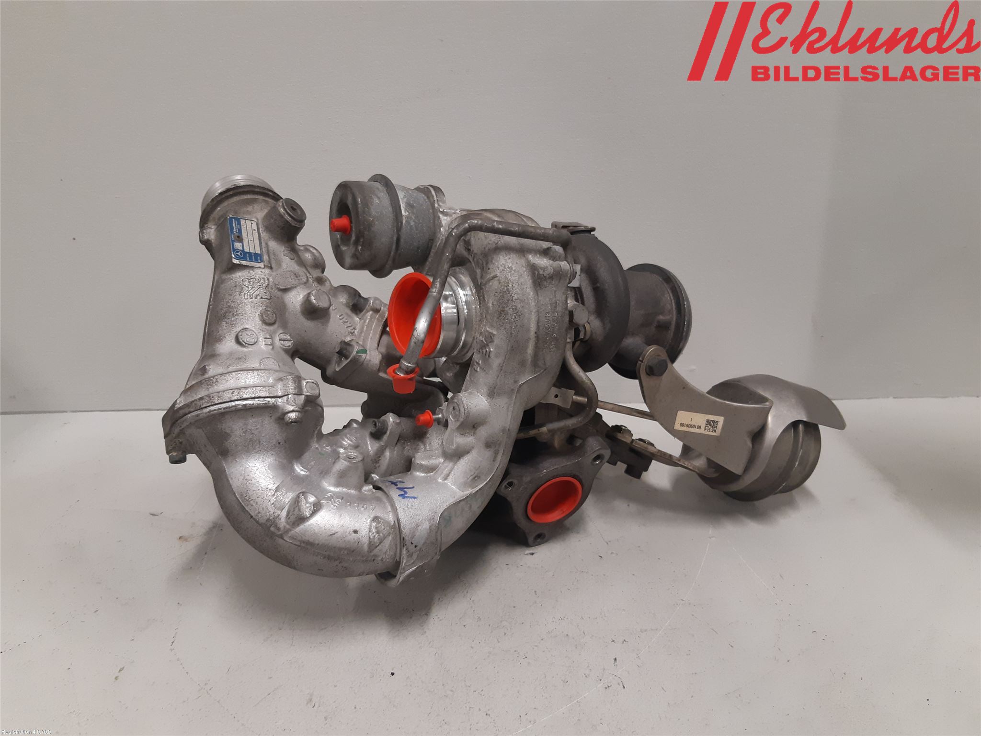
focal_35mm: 26
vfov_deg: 53.1
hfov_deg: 67.3
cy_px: 368
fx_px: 737
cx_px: 490
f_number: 1.7
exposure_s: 1/50
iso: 160
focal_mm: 3.93
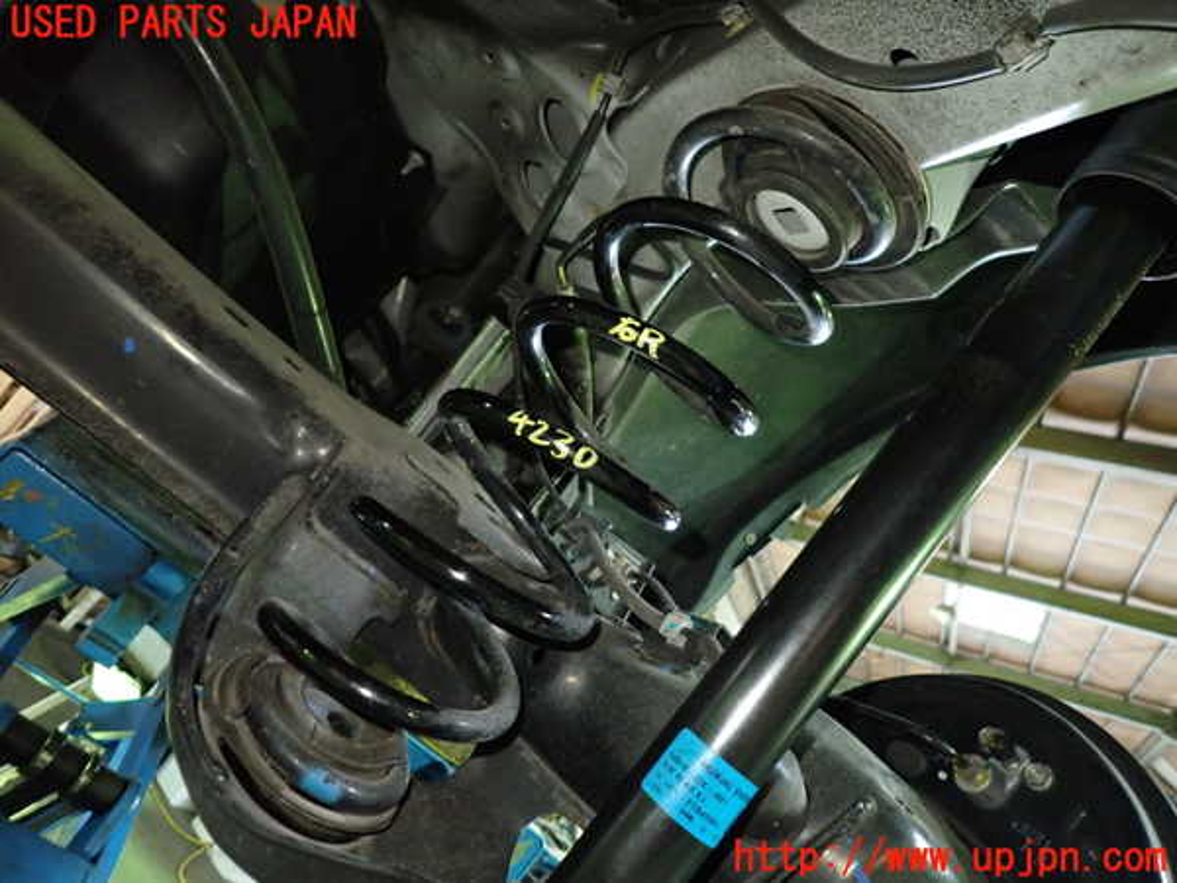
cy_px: 442
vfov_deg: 54.9
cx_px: 588
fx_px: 850
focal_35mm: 25
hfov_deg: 69.4
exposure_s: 1/20
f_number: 2
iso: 800
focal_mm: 4.5
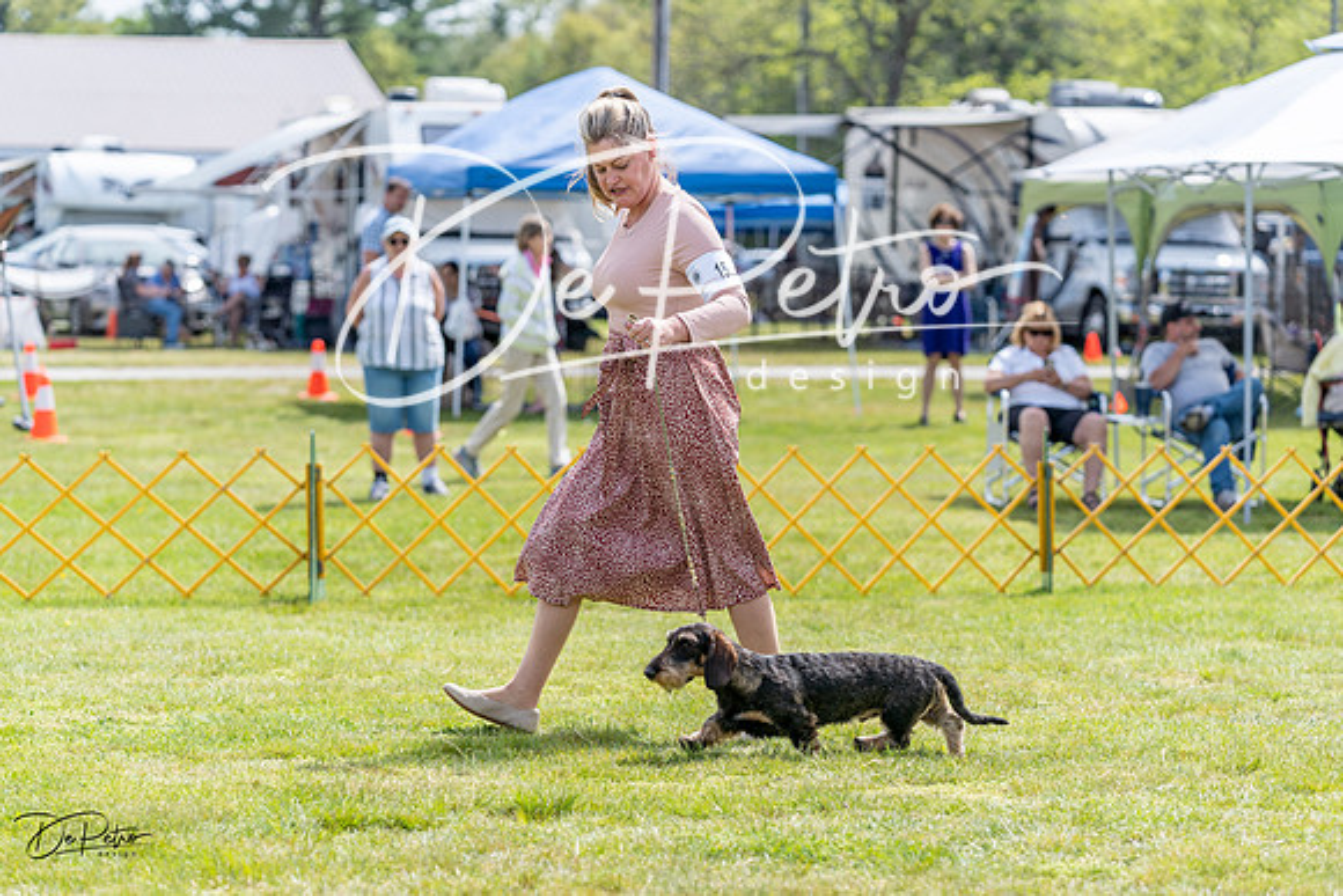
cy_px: 448
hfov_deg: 17.7
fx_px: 4309
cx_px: 672
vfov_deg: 11.9
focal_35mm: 115
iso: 100
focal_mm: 109
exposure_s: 1/1000
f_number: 3.5
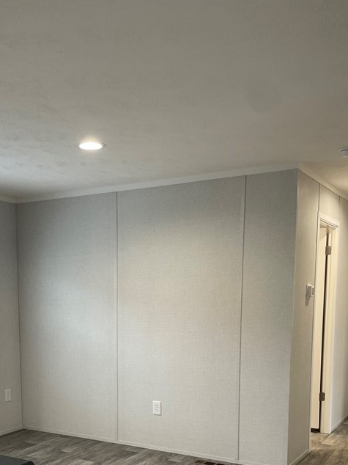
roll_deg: +0.2
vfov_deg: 42.7
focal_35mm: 42
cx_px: 114
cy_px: 374
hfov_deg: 34.0
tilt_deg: -6.7
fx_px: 563
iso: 64
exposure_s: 1/60
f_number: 1.6
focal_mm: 4.2
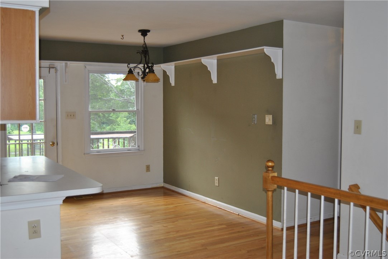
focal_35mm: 39
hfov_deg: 49.5
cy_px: 130
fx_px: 421
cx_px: 194
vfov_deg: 34.3
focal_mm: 26
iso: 200
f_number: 4
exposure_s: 1/60
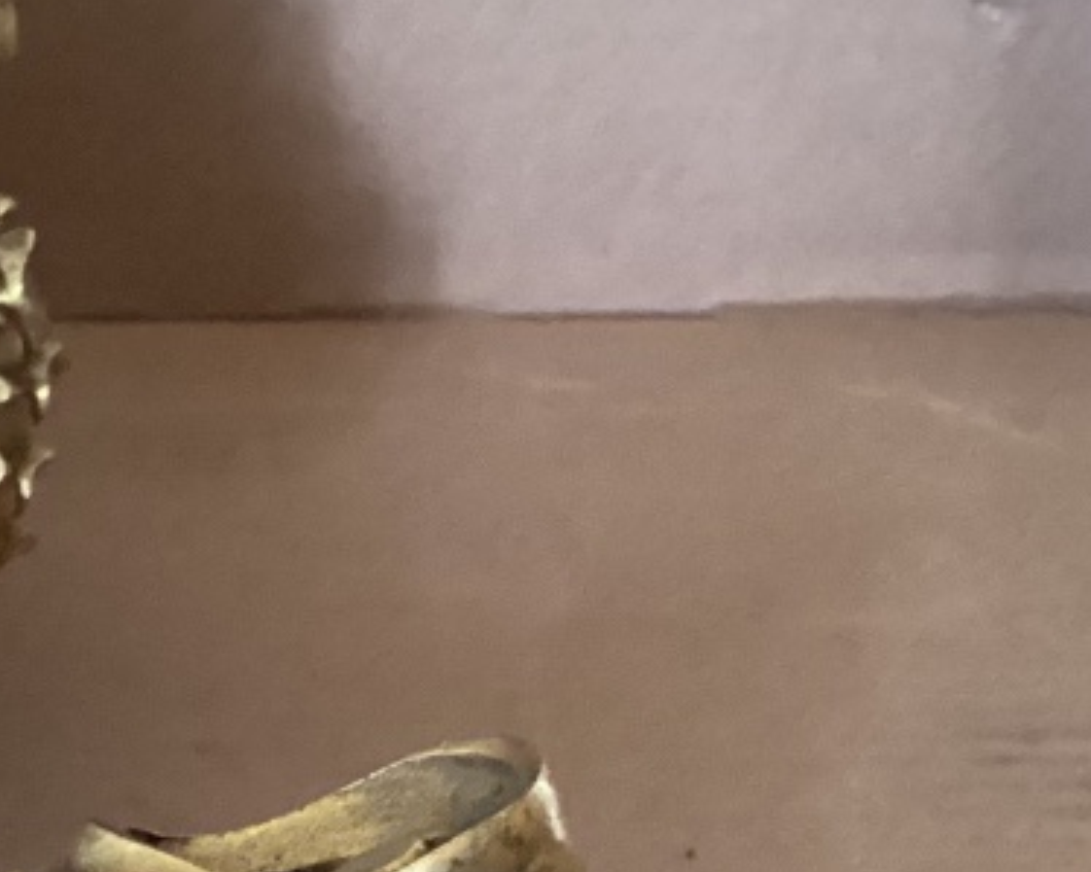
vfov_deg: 15.6
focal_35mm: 97
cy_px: 869
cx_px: -163
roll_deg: -1.8
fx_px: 3131
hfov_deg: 18.8
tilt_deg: -31.6
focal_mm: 3.3
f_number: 2.4
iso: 800
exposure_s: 1/30
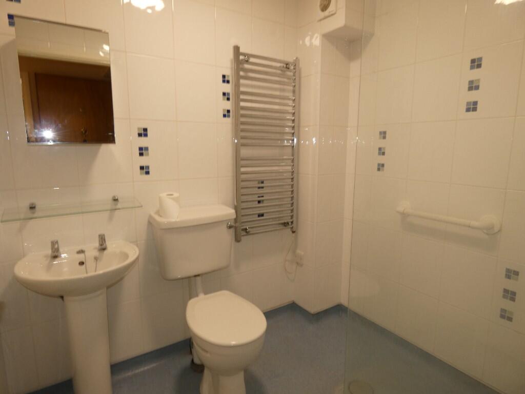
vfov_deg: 66.0
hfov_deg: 81.7
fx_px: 303
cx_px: 262
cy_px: 197
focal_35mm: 20
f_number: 2.8
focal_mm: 3.6
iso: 80
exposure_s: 1/25
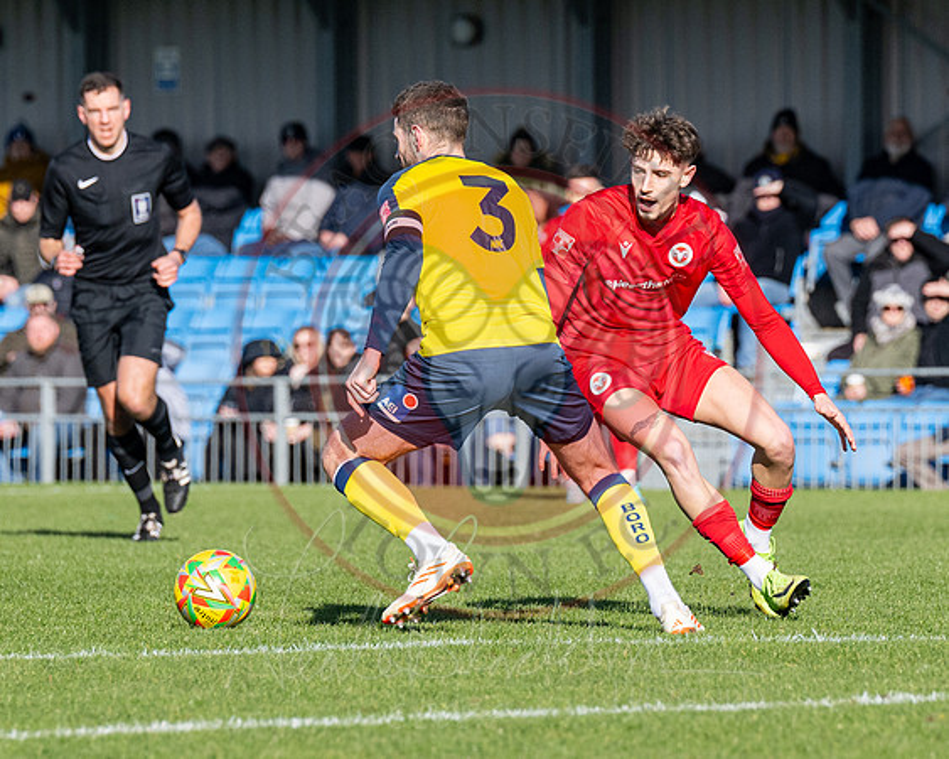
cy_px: 249
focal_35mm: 473
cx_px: 768
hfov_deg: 4.1
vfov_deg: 3.3
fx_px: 13267
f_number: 4
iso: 400
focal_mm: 170
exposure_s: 1/4000
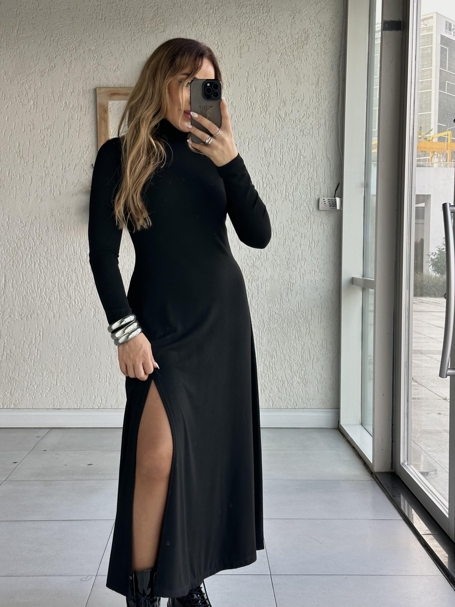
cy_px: 304
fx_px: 841
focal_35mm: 48
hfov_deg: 30.3
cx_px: 228
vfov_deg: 39.7
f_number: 1.78
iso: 64
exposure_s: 1/136
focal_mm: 6.86
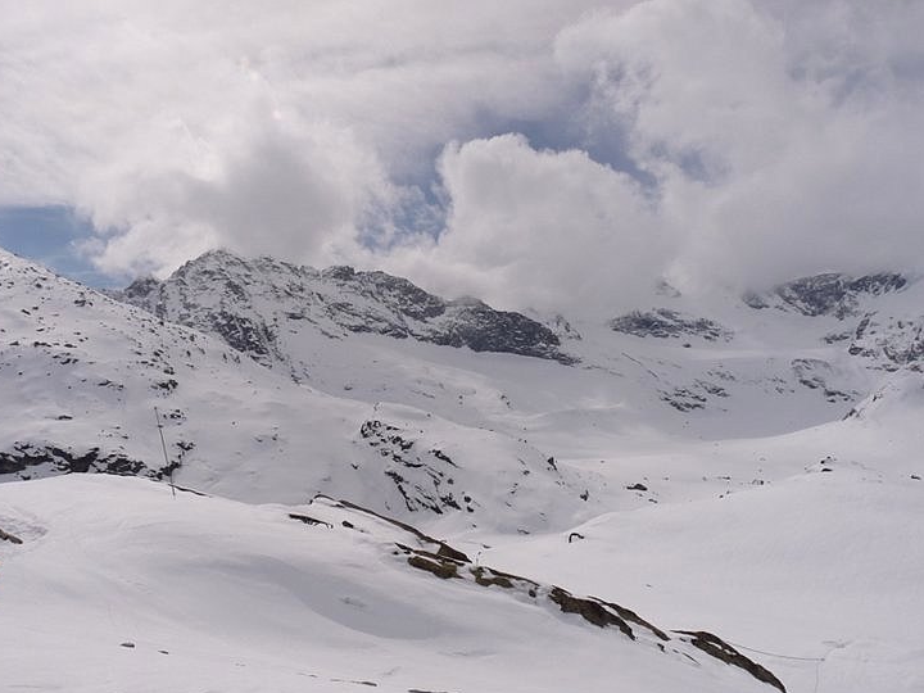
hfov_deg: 59.9
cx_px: 435
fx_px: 801
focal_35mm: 30
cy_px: 384
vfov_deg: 46.7
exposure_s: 1/1000
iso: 100
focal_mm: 4.8
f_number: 8
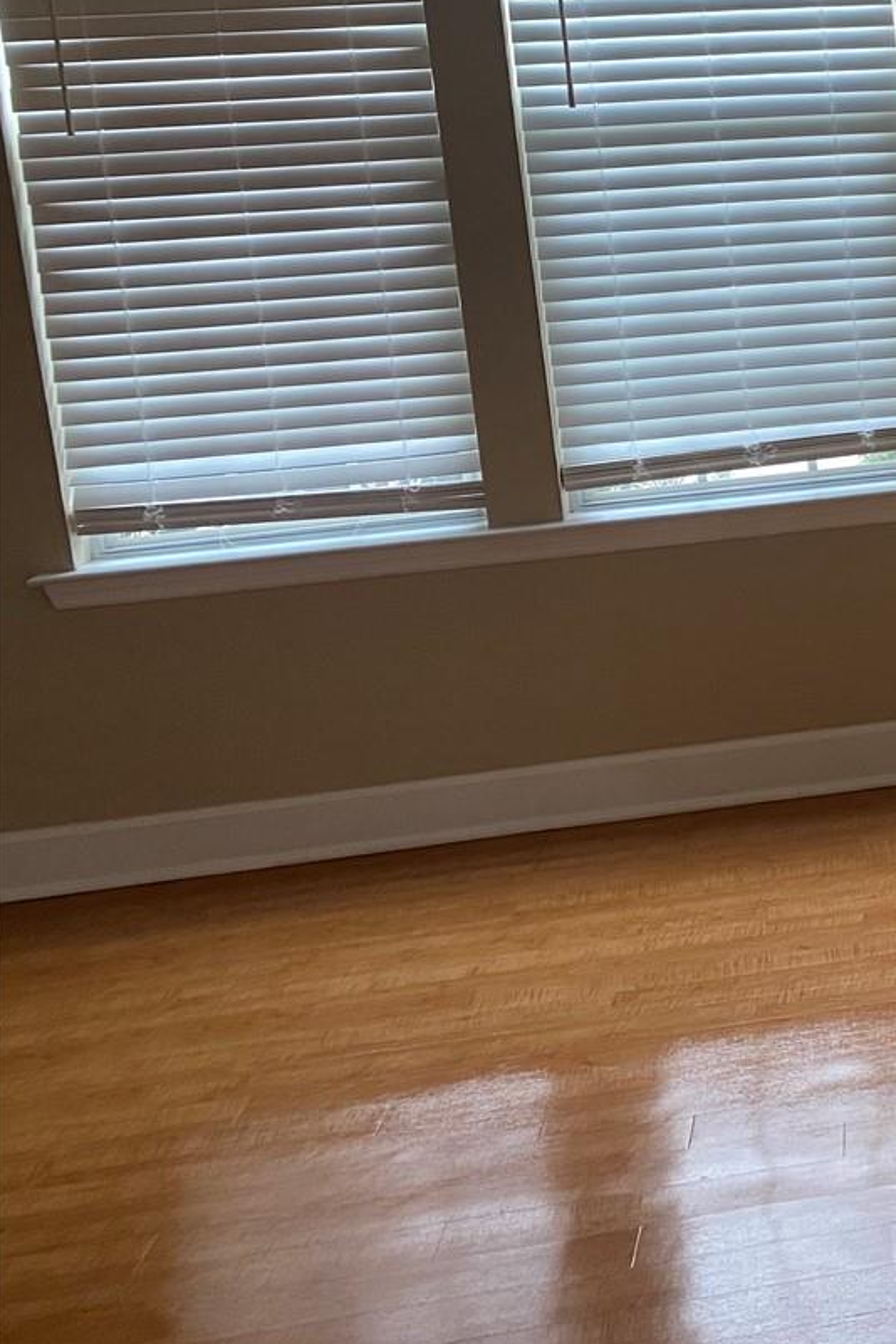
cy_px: 398
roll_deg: +4.8
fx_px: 2016
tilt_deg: -9.3
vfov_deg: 36.3
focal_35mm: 54
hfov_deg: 21.2
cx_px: 1339
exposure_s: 1/60
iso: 125
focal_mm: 4.25
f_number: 1.8
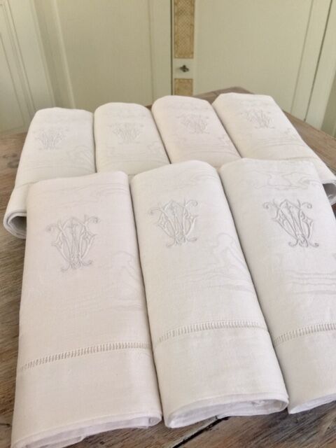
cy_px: 224
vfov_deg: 61.7
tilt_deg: -40.1
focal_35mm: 29
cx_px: 168
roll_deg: +1.6
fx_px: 375
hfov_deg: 48.2
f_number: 2.2
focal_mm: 4.15
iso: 50
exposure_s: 1/17
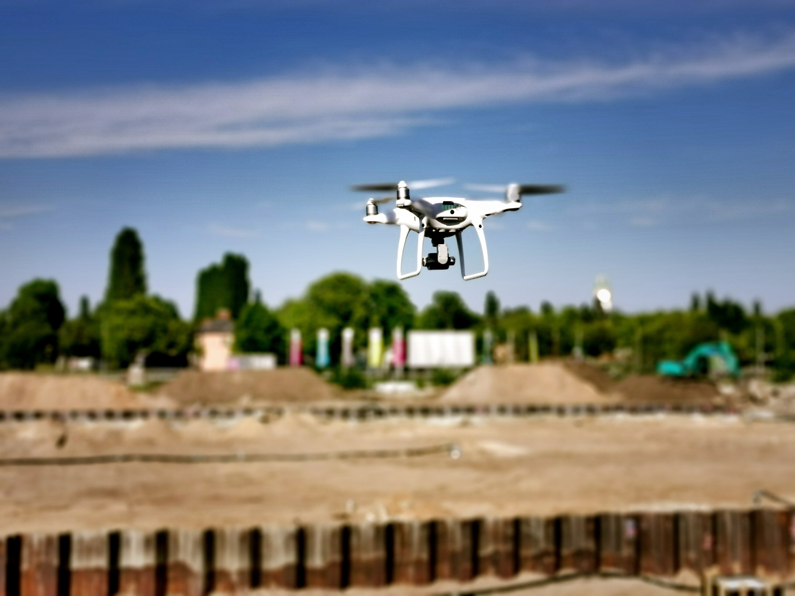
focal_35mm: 54
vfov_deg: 27.0
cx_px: 398
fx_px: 1240
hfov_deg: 35.5
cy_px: 298
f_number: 2
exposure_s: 1/6993
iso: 50
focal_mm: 5.56
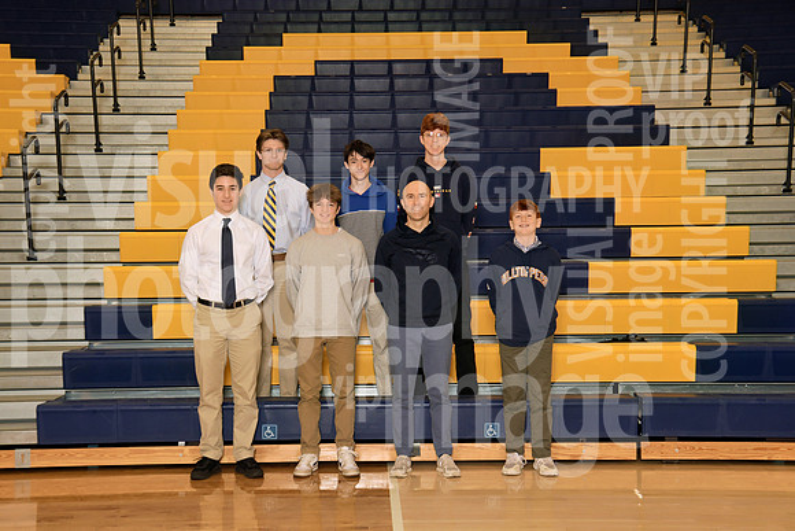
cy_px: 266
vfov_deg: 26.0
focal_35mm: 52
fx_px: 1149
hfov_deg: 38.2
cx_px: 398
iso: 1000
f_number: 11
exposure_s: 1/125
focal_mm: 52
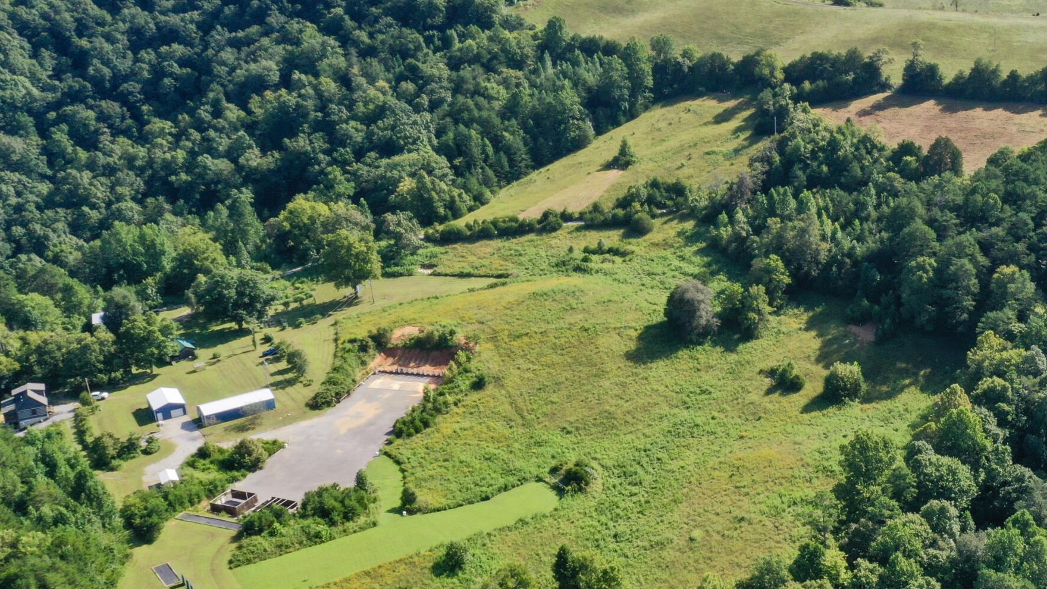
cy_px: 307
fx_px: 1388
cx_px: 867
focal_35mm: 50
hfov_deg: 39.4
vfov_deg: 24.0
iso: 100
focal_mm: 10.26
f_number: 11
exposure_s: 1/100
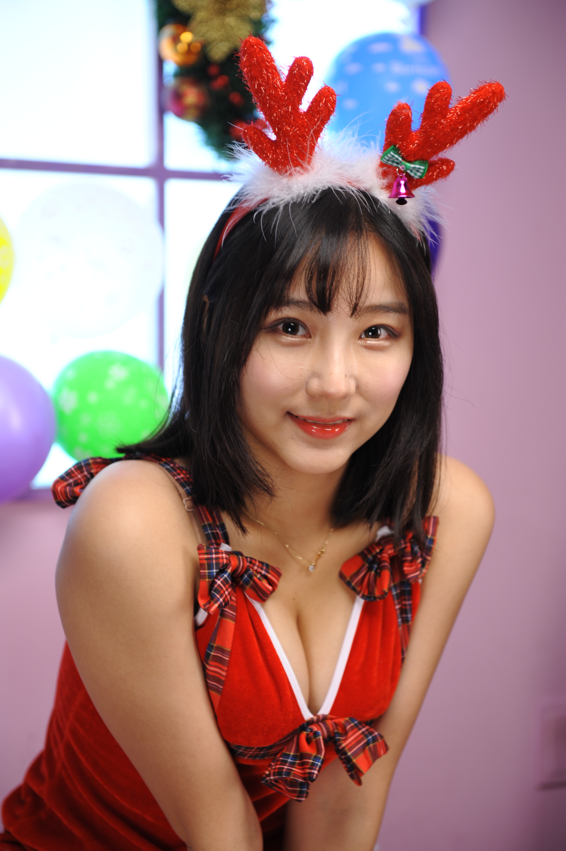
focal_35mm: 70
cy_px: 426
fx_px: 1653
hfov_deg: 19.4
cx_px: 283
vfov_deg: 28.9
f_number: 3.5
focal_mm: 70
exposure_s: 1/125
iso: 400
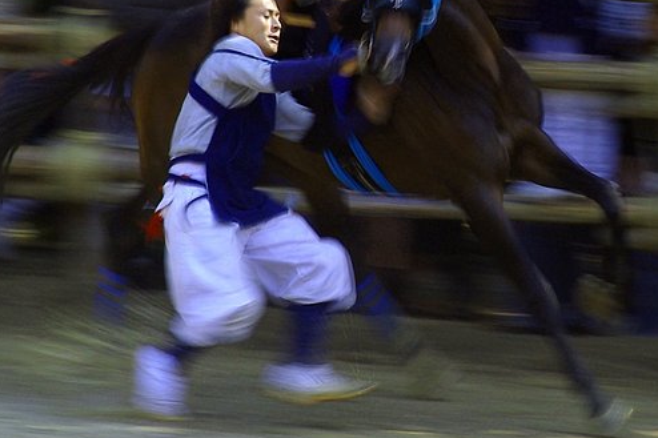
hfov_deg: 6.6
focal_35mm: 311
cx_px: 631
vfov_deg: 4.4
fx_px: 5682
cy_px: 164
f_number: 5
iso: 100
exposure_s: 1/40
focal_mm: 100
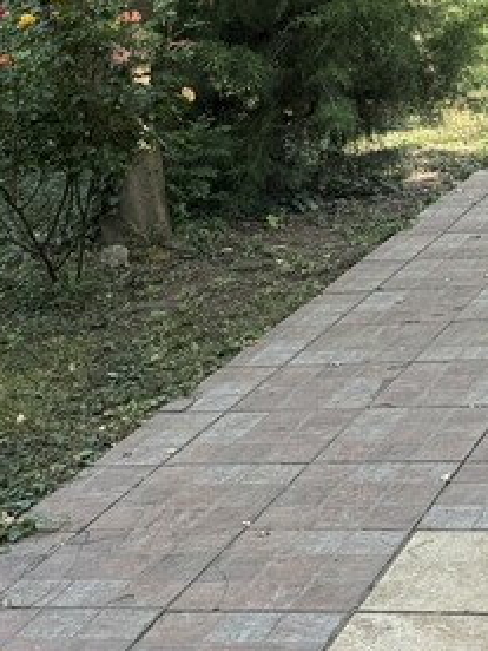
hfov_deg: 15.1
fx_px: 1673
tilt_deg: +1.1
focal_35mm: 89
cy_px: -172
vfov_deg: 20.3
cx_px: 780
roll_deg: +1.9
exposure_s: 1/231
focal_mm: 6.76
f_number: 1.78
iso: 125
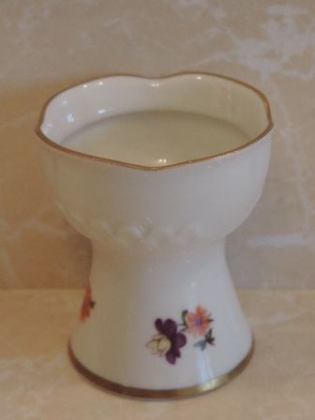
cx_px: 158
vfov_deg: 21.8
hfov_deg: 16.4
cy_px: 210
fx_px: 1092
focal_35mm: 90
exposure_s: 1/40
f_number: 4.1
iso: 400
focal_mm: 16
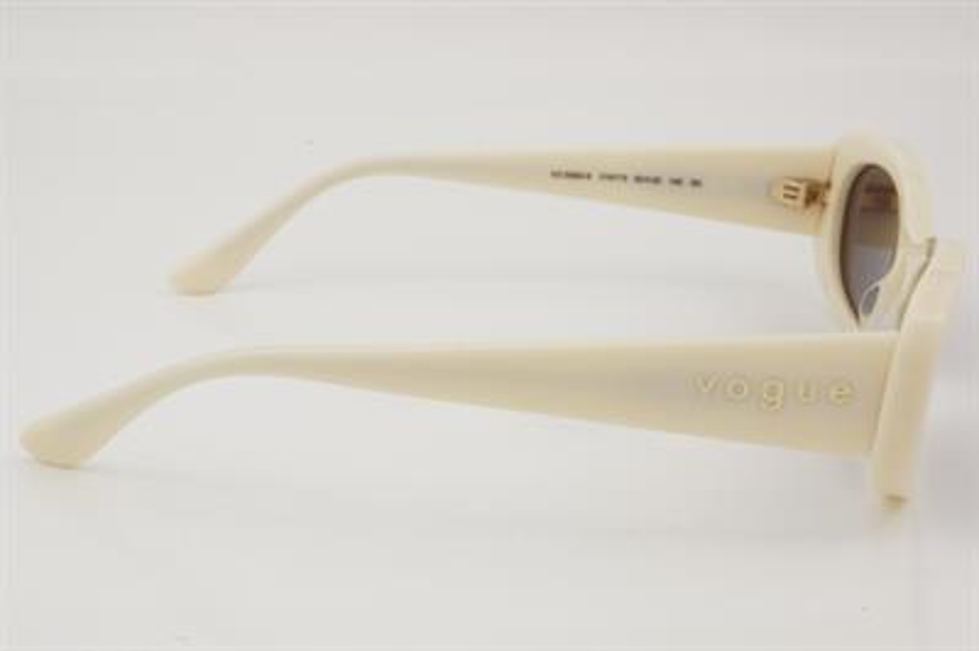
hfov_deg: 27.0
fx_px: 2038
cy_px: 326
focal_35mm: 75
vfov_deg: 18.2
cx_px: 490
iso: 100
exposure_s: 1/3
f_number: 32
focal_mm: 50
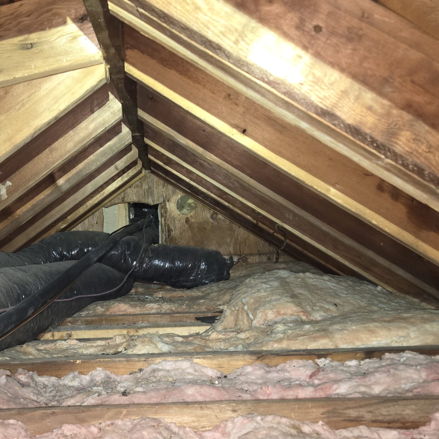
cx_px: 140
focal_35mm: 37
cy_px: 292
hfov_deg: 44.2
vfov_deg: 44.3
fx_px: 531
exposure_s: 1/12
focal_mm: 5.4
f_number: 1.8
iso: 800
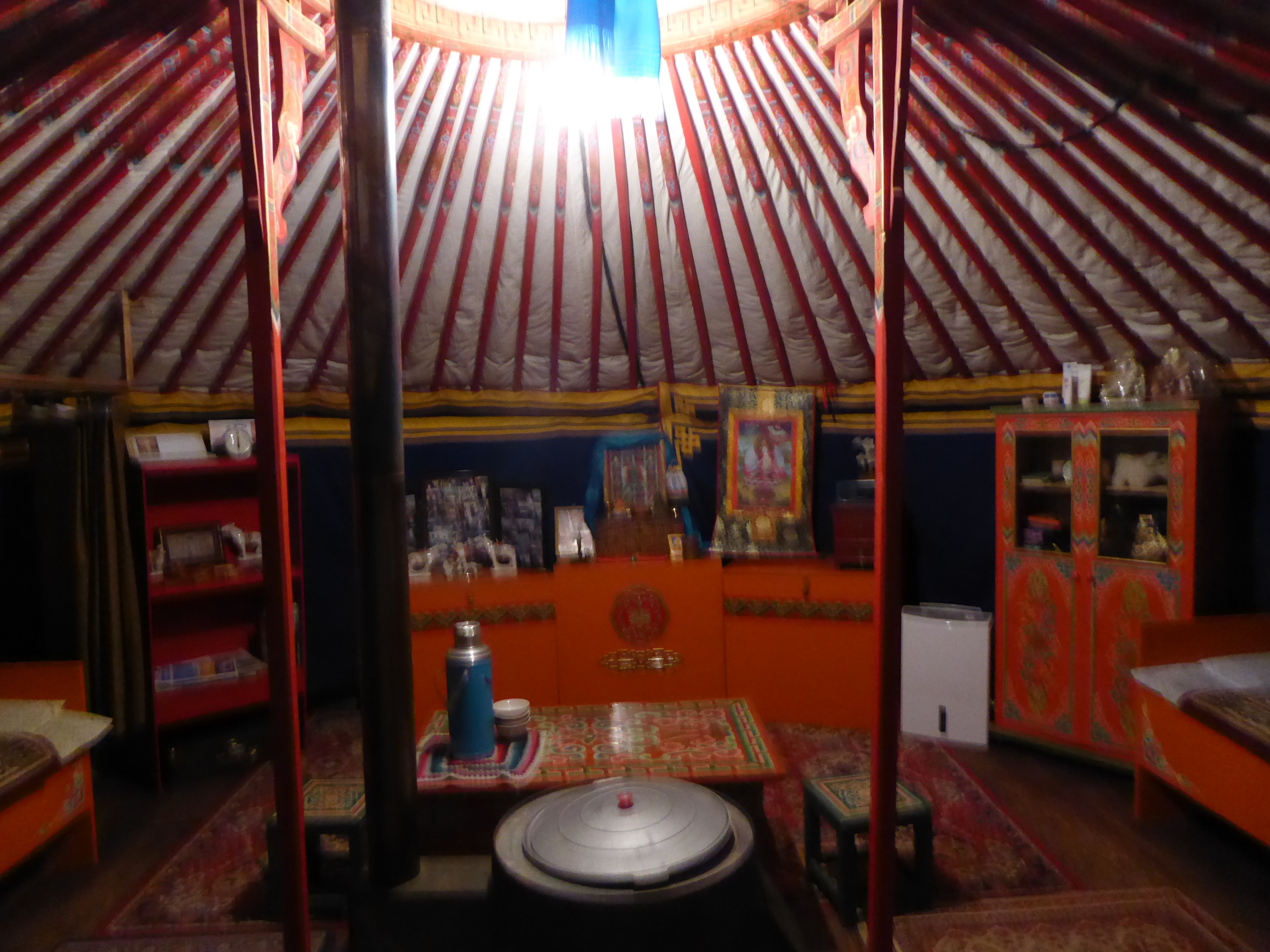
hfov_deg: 69.4
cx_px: 635
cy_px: 476
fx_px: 917
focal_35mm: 25
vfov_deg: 54.9
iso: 800
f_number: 3.3
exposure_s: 1/8
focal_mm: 4.3
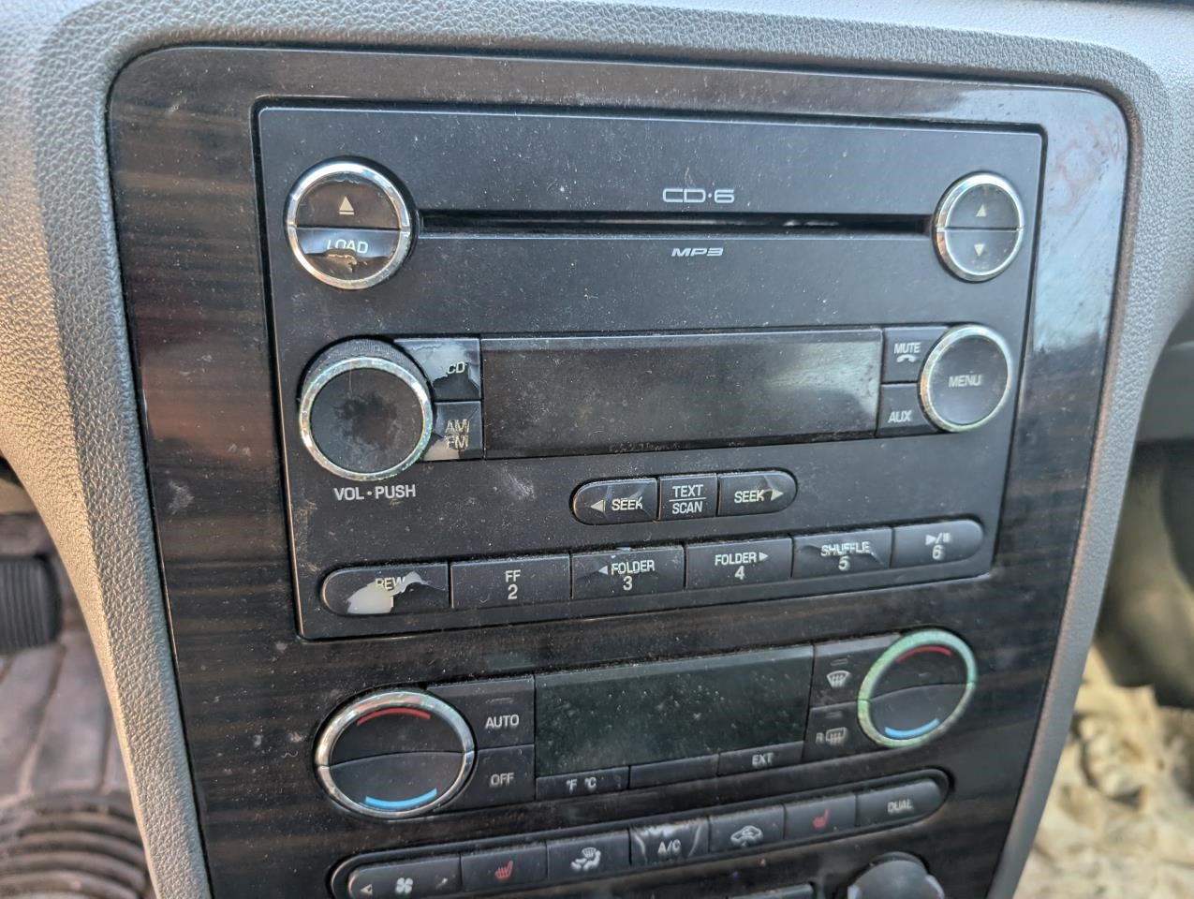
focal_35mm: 24
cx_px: 597
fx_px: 829
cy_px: 450
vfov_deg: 56.9
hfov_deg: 71.5
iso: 570
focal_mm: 6.9
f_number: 1.68
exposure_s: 1/489
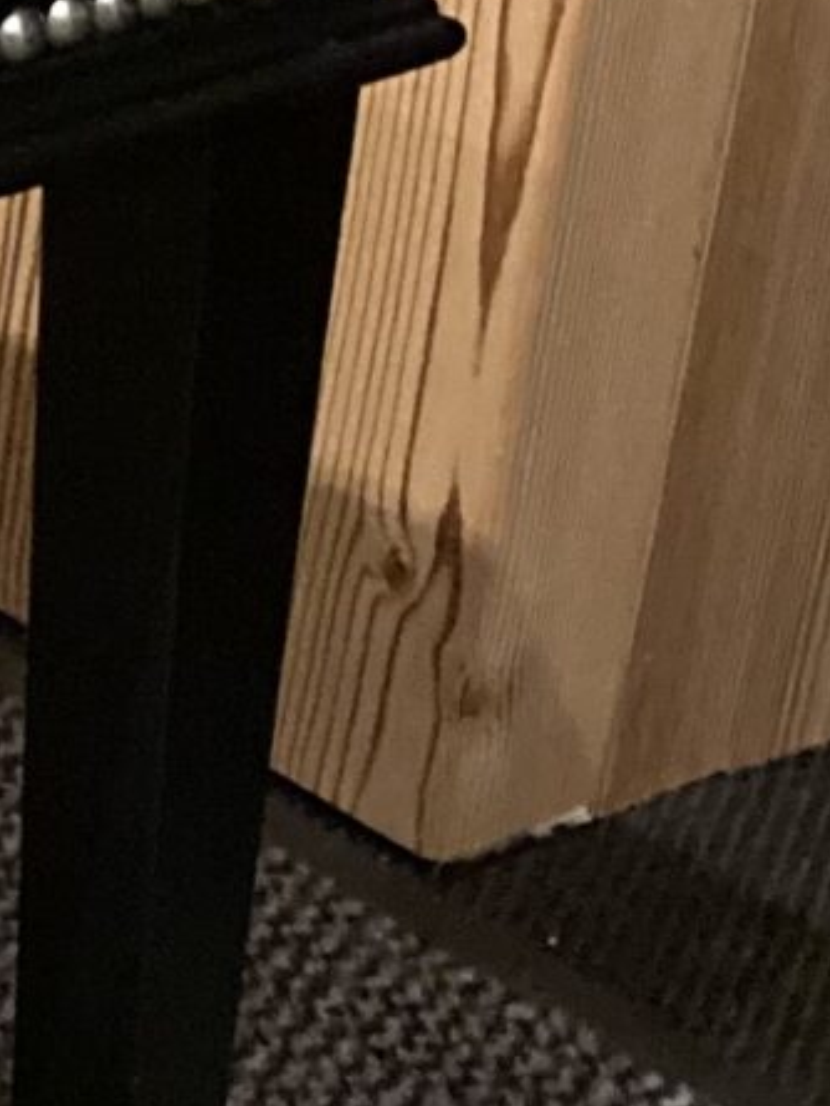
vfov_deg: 11.9
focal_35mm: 161
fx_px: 5145
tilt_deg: -15.0
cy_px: -395
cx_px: -1098
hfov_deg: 8.5
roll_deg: -4.4
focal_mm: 3.99
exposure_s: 1/26
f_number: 1.8
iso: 640
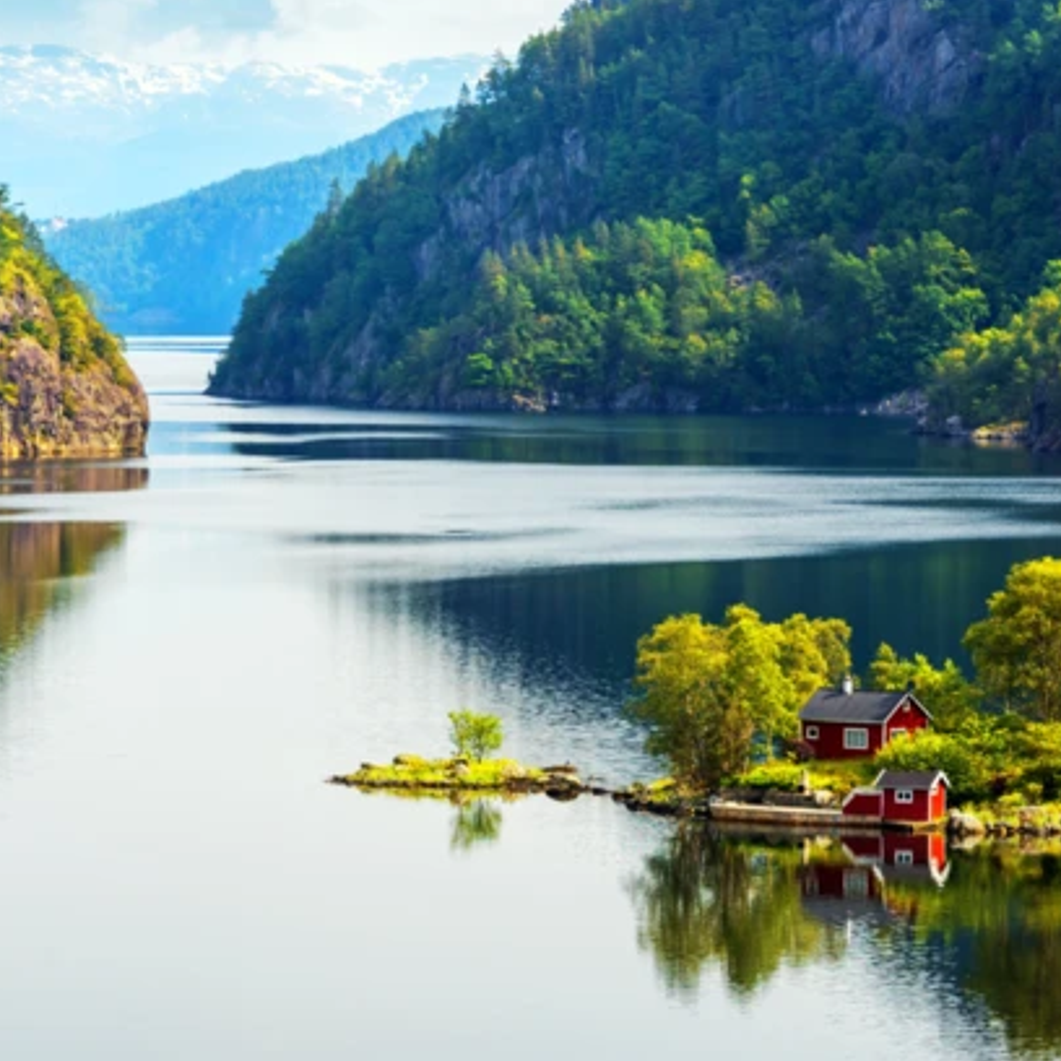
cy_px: 495
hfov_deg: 7.5
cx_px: 533
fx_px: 8080
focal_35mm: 233
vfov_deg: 7.5
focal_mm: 140
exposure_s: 1/800
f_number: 8
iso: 200
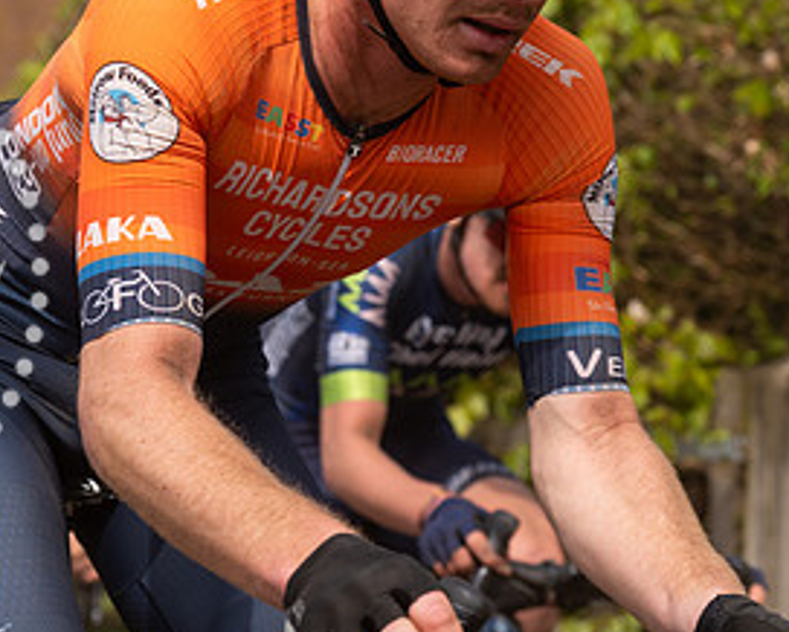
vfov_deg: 11.0
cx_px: 226
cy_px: 123
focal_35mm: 140
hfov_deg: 13.7
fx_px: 3272
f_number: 5
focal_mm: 70
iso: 160
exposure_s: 1/1000
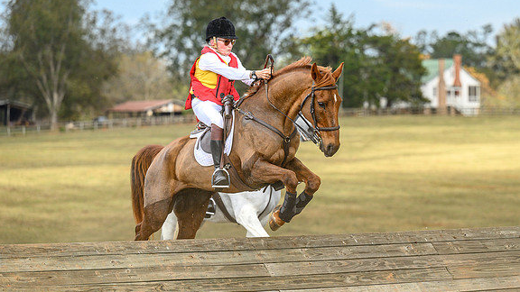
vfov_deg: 6.5
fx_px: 2578
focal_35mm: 187
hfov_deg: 11.5
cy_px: 128
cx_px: 292
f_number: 3.5
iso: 400
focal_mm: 140
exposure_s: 1/800
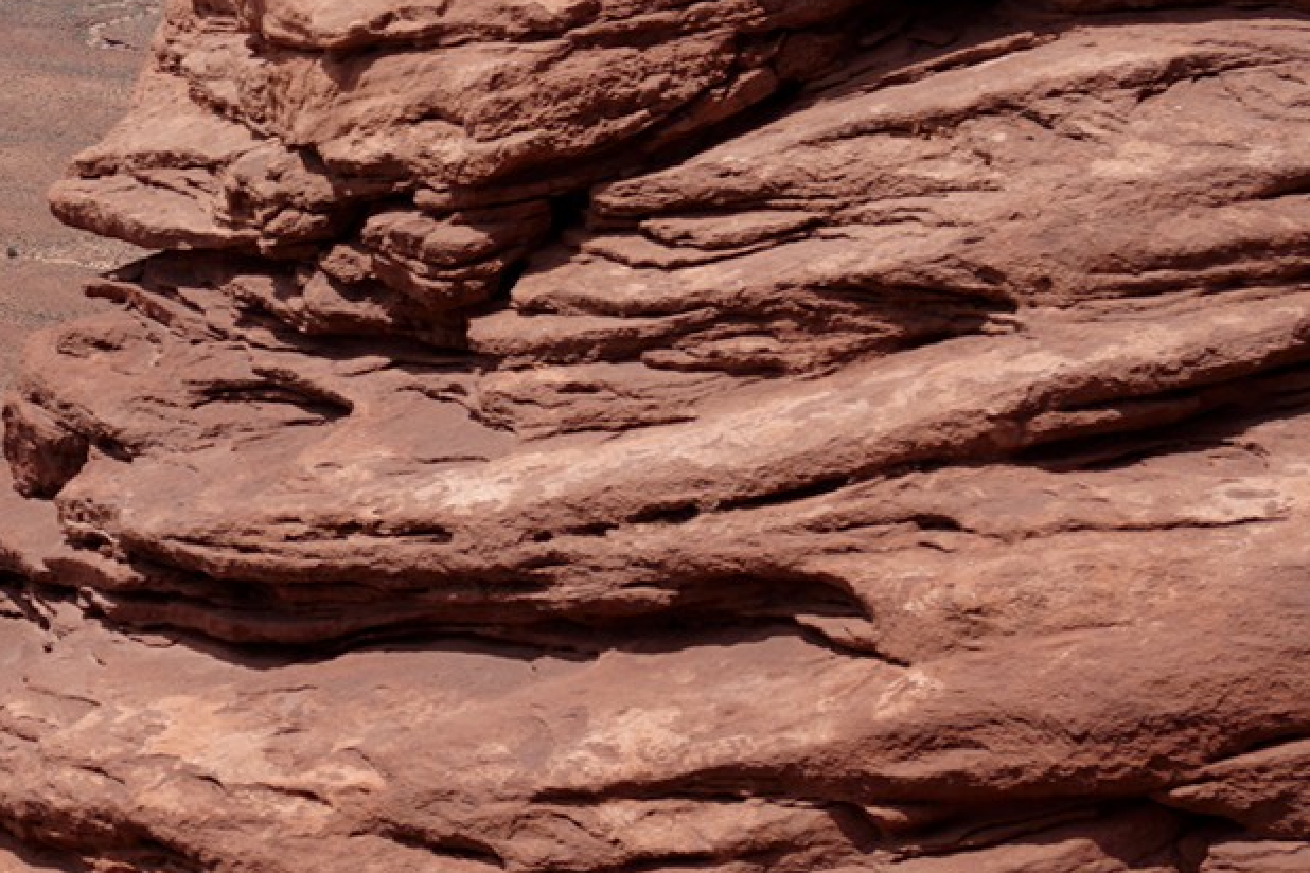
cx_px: -602
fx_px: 6004
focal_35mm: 165
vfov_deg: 8.2
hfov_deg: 11.9
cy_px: -343
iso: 100
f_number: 14
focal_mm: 51
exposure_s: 1/100
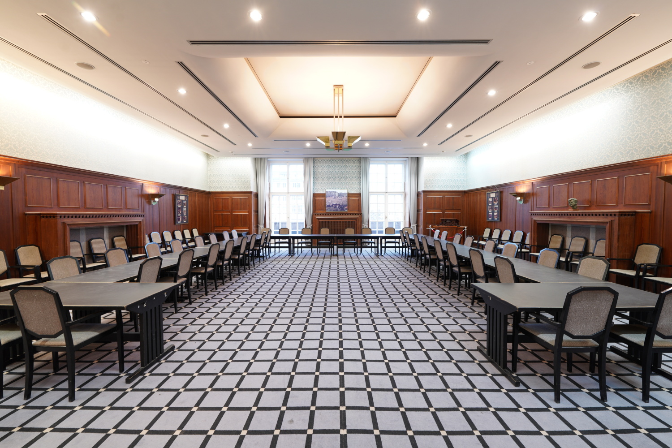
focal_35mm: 14
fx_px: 261
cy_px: 224
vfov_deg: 81.2
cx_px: 336
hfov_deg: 104.3
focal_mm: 14
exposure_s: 1/2
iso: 200
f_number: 6.3
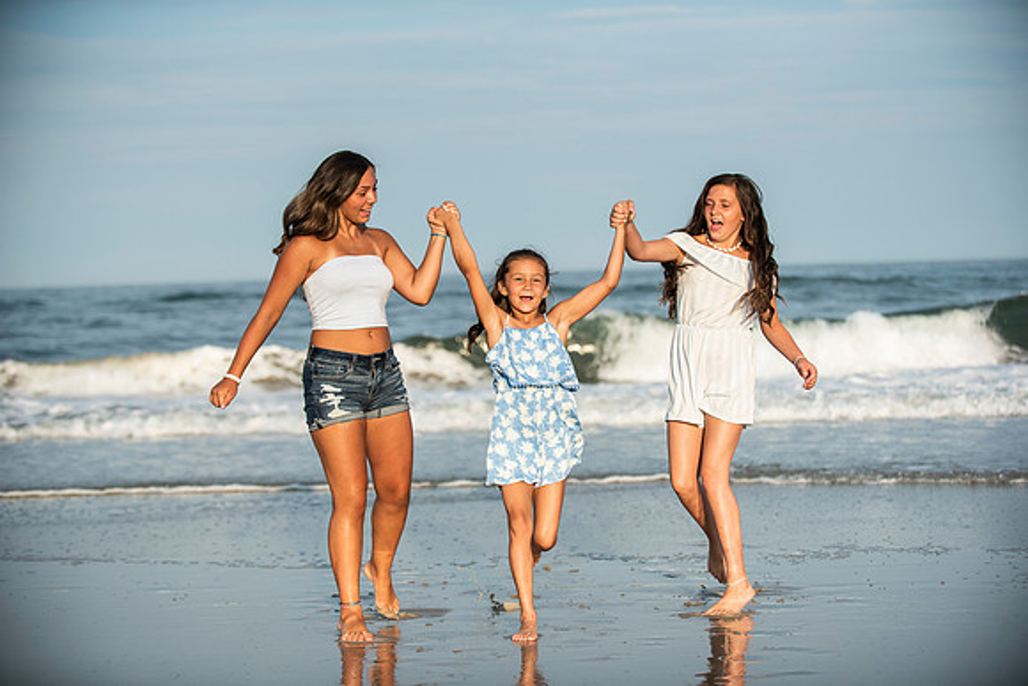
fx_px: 2228
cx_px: 514
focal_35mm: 78
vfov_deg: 17.5
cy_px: 343
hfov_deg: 26.0
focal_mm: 78
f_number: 3.2
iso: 250
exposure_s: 1/4000
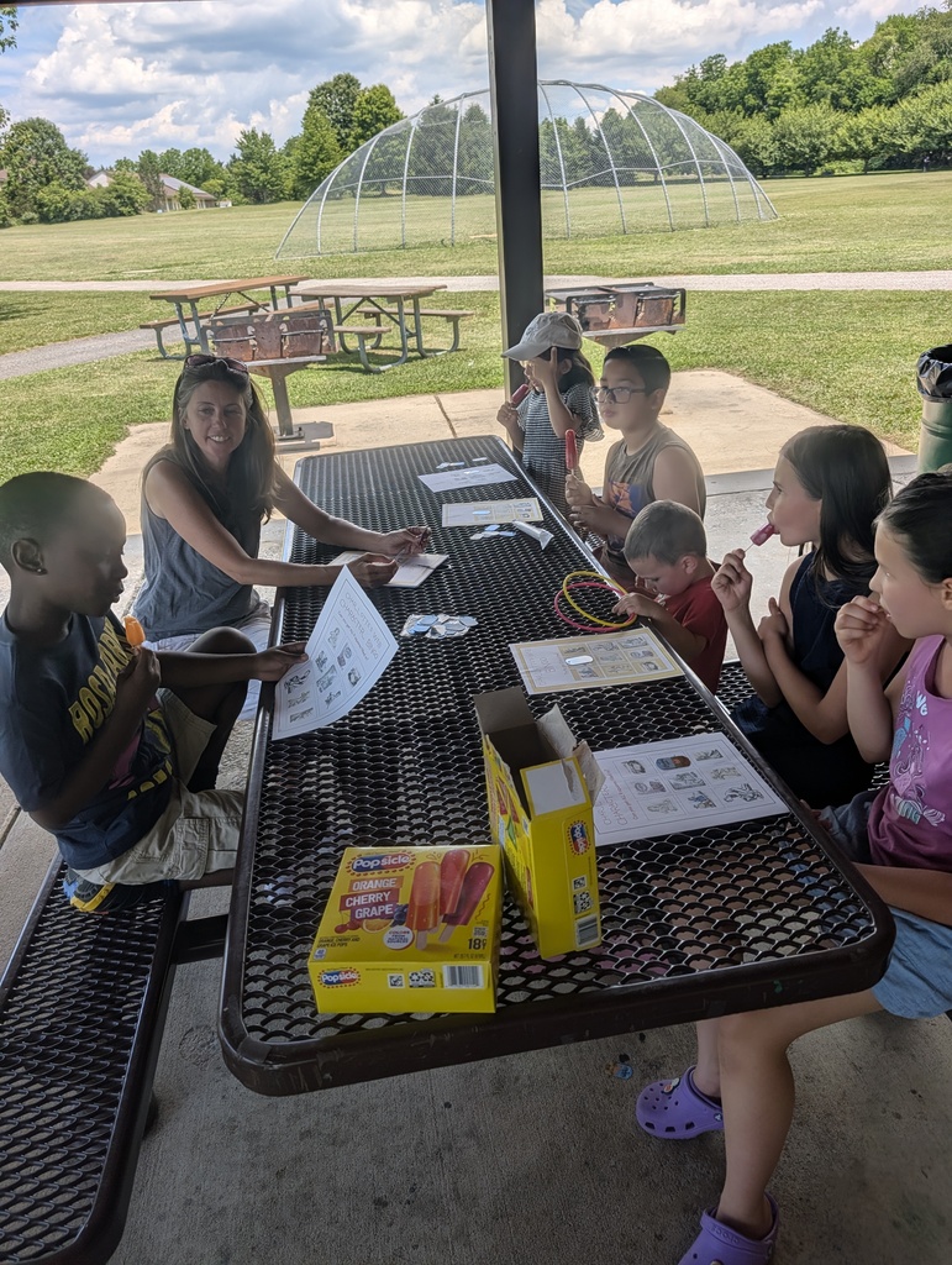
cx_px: 476
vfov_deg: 71.5
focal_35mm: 24
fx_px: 878
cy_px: 632
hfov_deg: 56.9
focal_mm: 6.9
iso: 19
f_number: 1.68
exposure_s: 1/1052
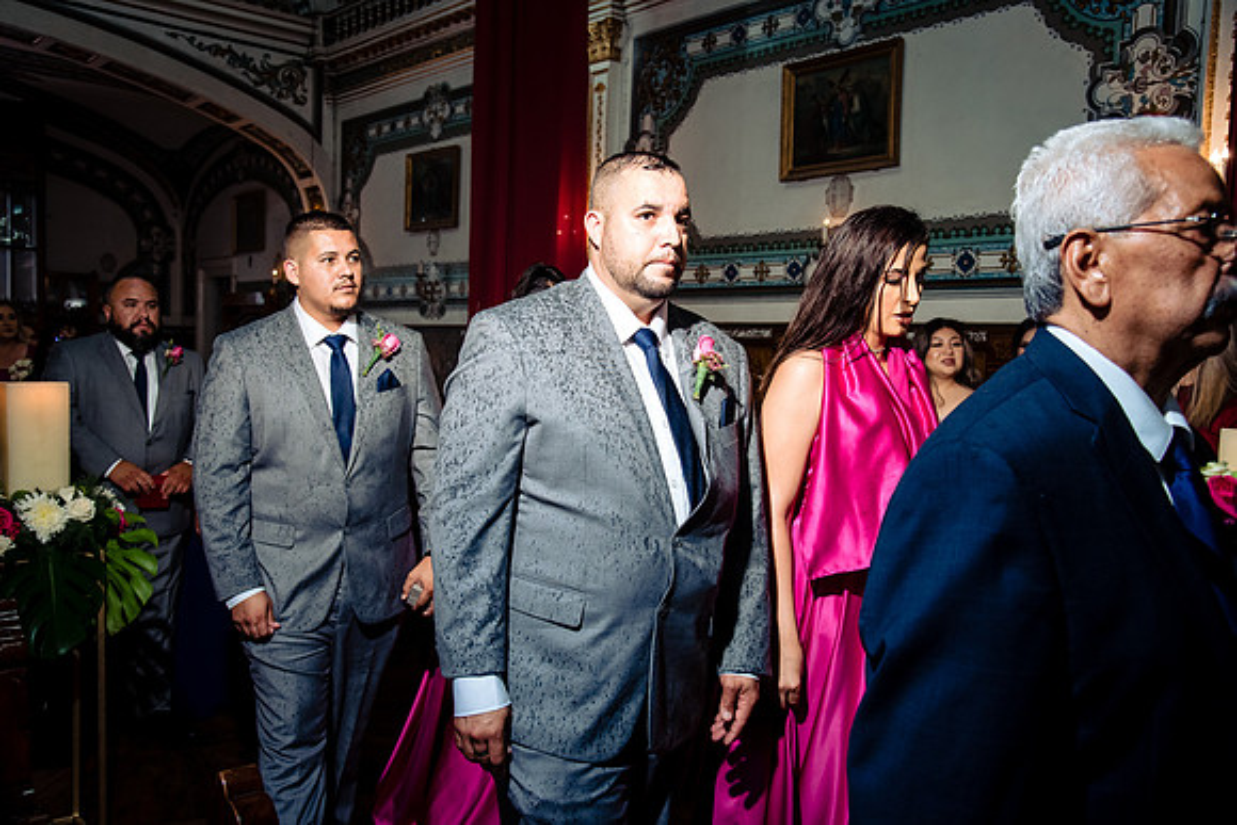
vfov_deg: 40.1
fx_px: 1131
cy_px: 412
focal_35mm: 33
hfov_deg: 57.4
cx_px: 618
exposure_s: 1/160
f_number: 5.6
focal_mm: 32
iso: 1600
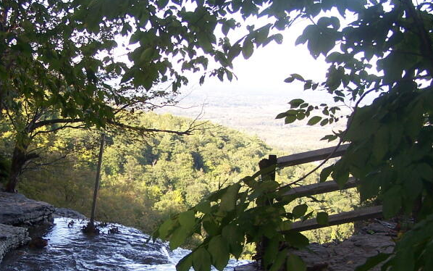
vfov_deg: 18.8
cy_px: 183
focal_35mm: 69
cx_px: 134
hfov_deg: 29.5
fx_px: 814
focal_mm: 6.3
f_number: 2.8
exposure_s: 1/160
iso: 80
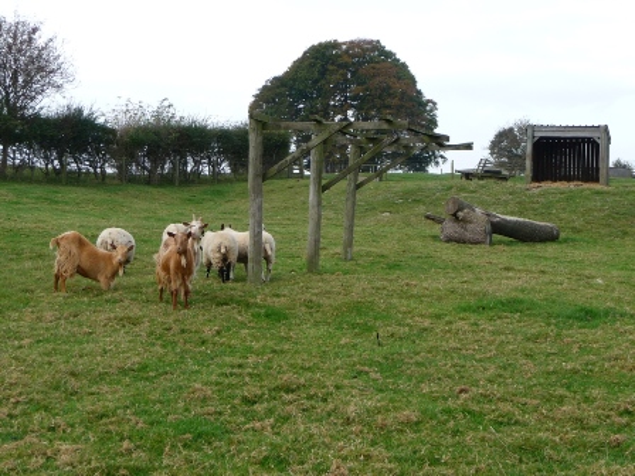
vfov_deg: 21.9
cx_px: 318
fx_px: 1229
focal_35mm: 67
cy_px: 238
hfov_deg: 29.0
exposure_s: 1/160
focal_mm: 11.3
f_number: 4.5
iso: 100
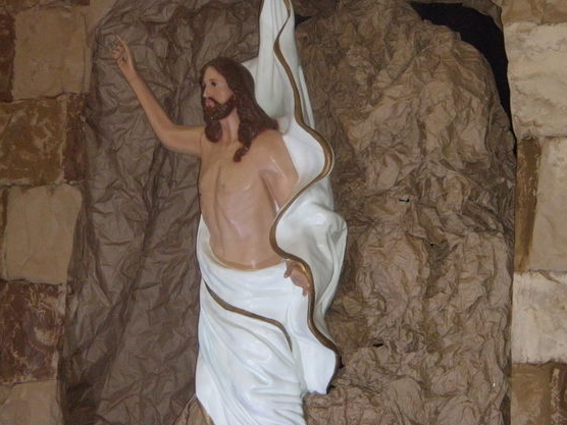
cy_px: 196
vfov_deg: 16.2
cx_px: 308
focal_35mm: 91
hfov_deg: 21.5
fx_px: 1491
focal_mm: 14.11
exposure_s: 1/60
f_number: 5
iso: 500
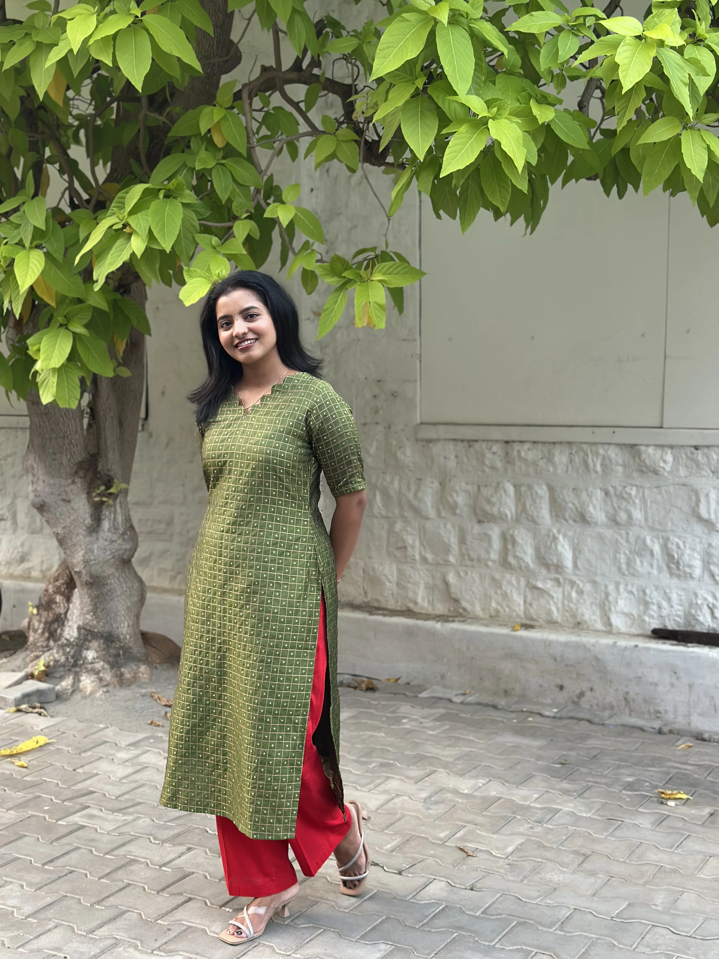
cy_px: 480
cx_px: 360
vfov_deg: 39.7
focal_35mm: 48
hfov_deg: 30.3
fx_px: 1329
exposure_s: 1/60
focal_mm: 6.86
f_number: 1.78
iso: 200
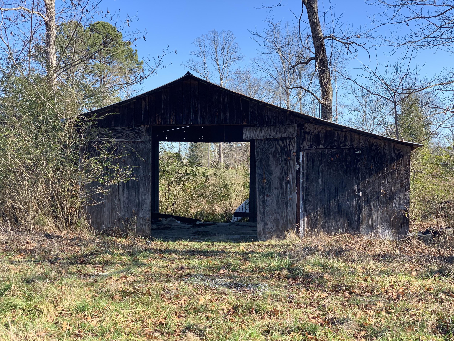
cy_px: 170
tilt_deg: -0.1
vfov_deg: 28.0
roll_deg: +1.0
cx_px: 227
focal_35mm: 52
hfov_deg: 36.8
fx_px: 682
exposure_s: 1/291
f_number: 2.4
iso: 16
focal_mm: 6
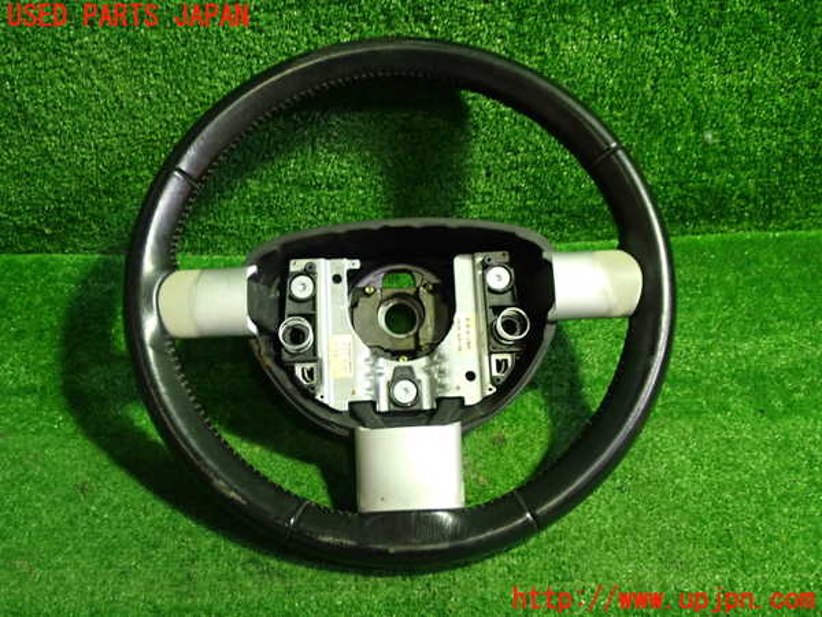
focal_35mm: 36
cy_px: 308
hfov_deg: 51.4
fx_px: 855
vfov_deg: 39.7
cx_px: 411
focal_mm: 6.37
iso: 400
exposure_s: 1/40
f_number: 2.5
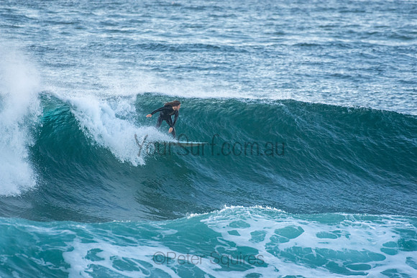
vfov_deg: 1.8
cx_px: 208
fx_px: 8689
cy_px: 139
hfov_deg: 2.7
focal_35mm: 750
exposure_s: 1/1250
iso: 1800
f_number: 5.6
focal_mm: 500
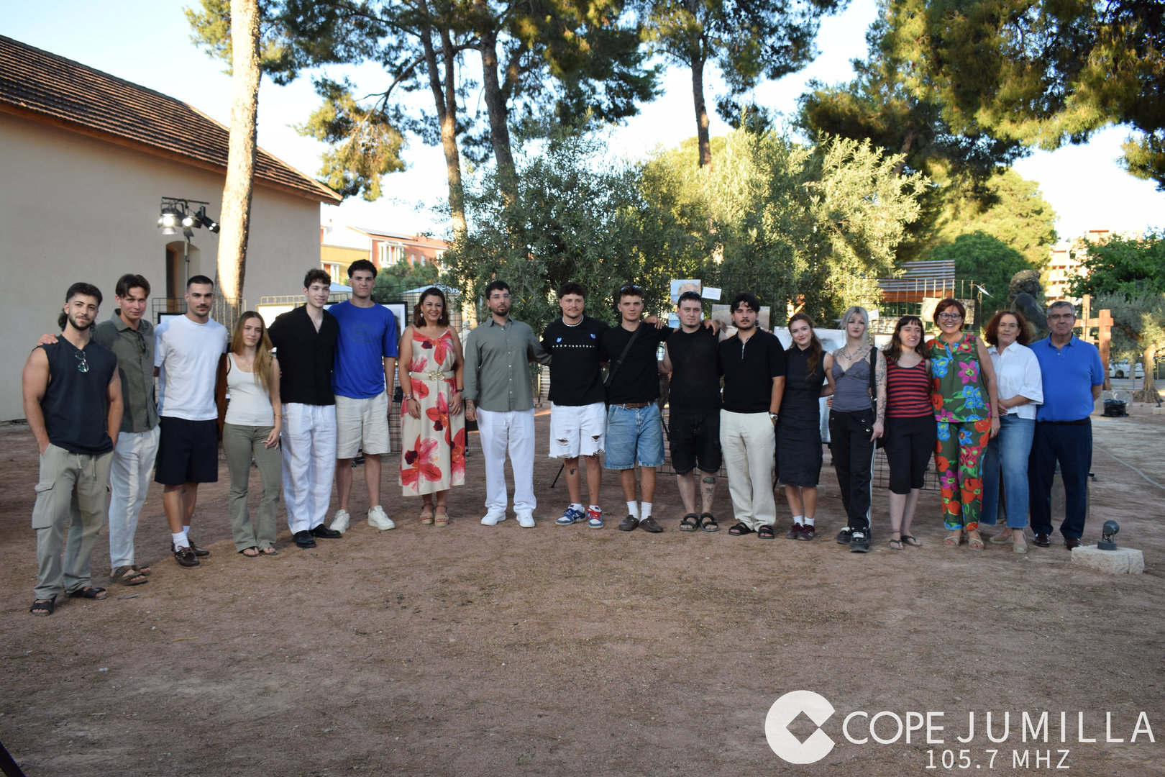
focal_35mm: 32
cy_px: 388
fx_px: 1019
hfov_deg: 59.5
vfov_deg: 41.7
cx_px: 582
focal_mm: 21
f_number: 7.1
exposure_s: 1/200
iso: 400
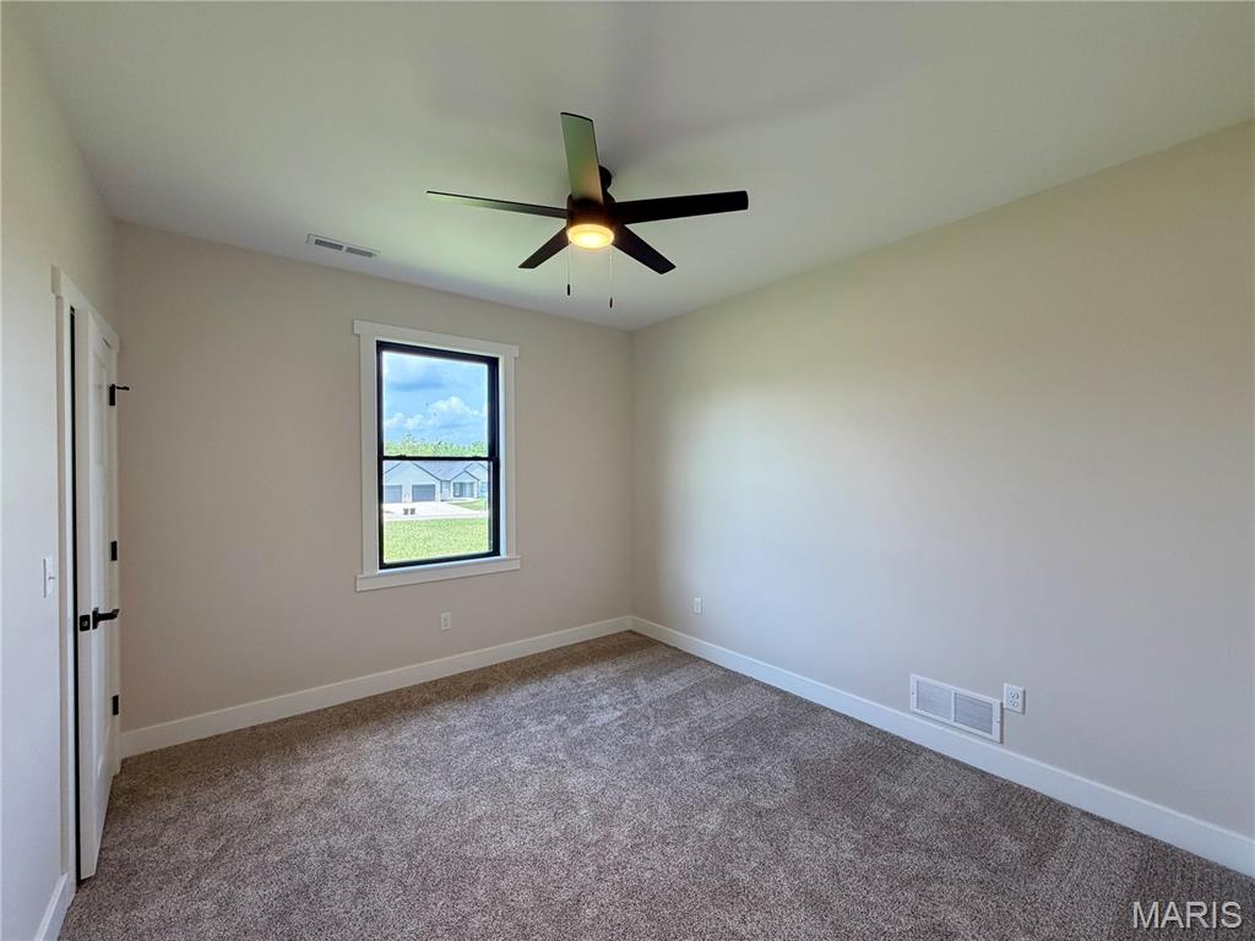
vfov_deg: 85.7
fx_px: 508
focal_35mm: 14
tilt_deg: -0.8
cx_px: 628
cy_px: 470
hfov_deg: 102.1
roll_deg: +0.2
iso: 160
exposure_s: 1/120
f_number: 2.2
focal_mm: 2.22
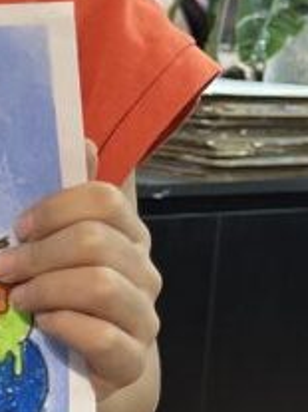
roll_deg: -3.7
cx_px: -358
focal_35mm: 121
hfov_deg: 10.9
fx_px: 1437
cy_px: 90
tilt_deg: -3.0
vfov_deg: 16.2
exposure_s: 1/121
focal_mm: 5.1
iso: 125
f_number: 1.6
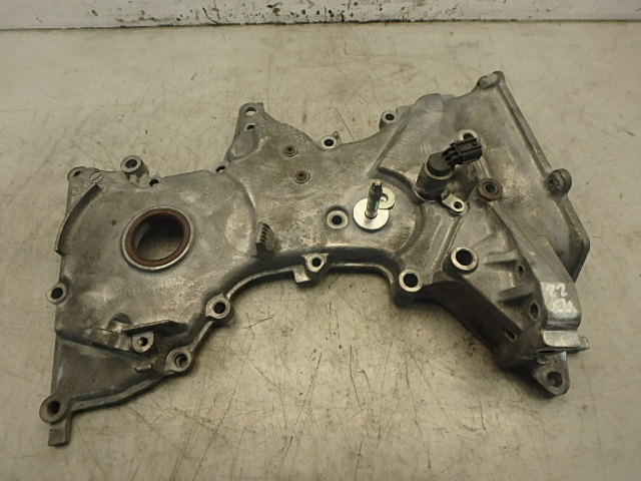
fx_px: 389
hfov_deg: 79.0
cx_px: 320
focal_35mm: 21
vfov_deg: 63.4
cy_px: 240
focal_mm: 3.7
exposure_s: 1/60
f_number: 3.5
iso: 160
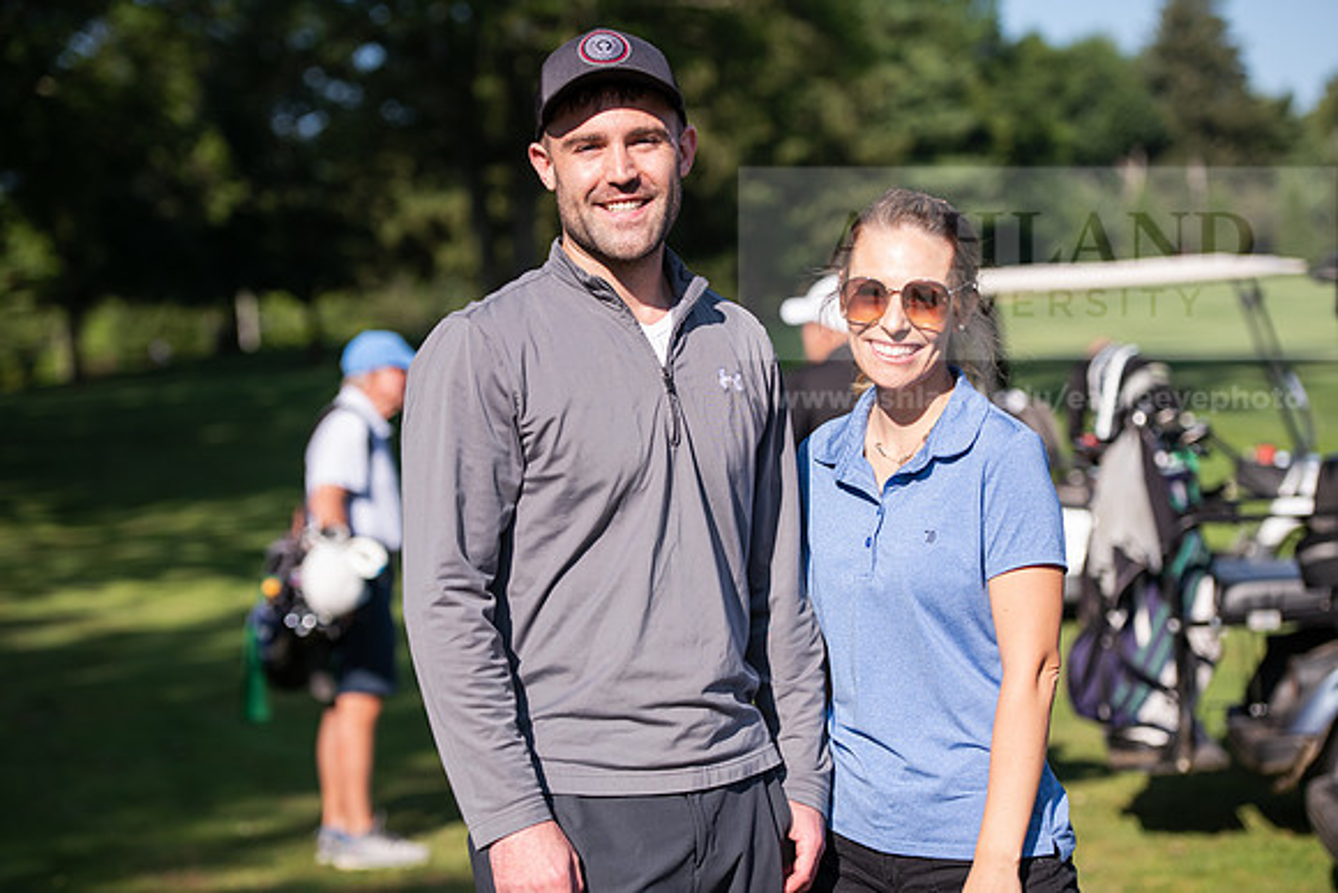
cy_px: 446
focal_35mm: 90
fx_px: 3346
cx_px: 669
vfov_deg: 15.2
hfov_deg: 22.6
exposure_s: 1/1000
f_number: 3.2
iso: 100
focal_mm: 90
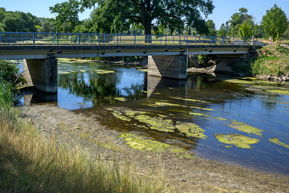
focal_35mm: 42
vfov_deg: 31.9
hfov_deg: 46.4
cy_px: 96
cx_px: 144
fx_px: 337
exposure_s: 1/500
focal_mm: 28
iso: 200
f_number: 8
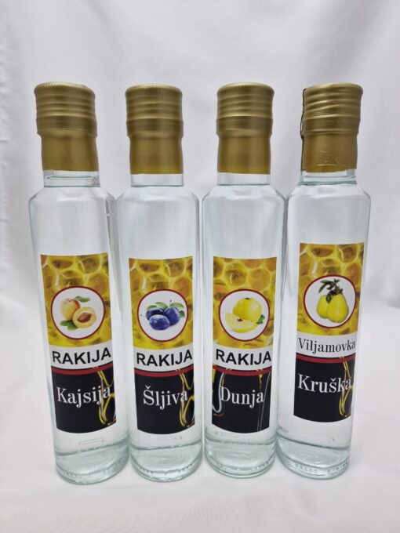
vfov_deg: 73.9
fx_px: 354
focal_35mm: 23
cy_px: 266
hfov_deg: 58.9
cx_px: 200
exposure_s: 1/50
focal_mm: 6.4
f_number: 1.8
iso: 80
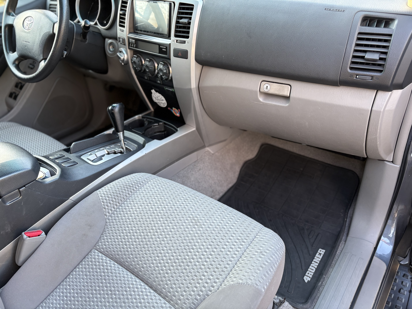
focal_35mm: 26
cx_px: 206
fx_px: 309
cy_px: 154
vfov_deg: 53.1
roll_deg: +5.4
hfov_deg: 67.3
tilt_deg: -33.8
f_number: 1.6
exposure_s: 1/98
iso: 125
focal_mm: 5.96
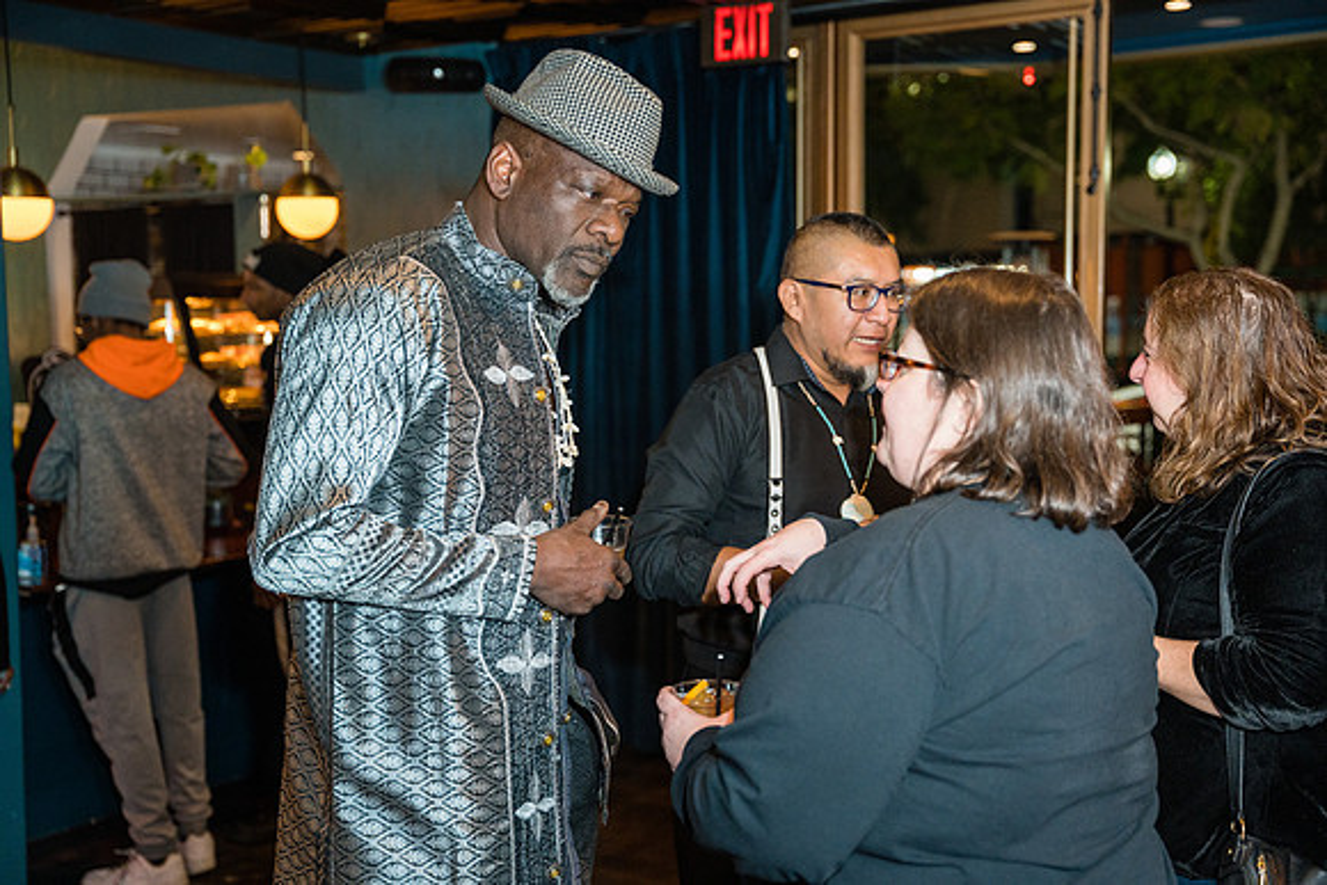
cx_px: 664
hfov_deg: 41.4
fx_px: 1755
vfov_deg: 28.3
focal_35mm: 48
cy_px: 442
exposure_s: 1/125
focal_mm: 47.6
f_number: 2.8
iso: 3200
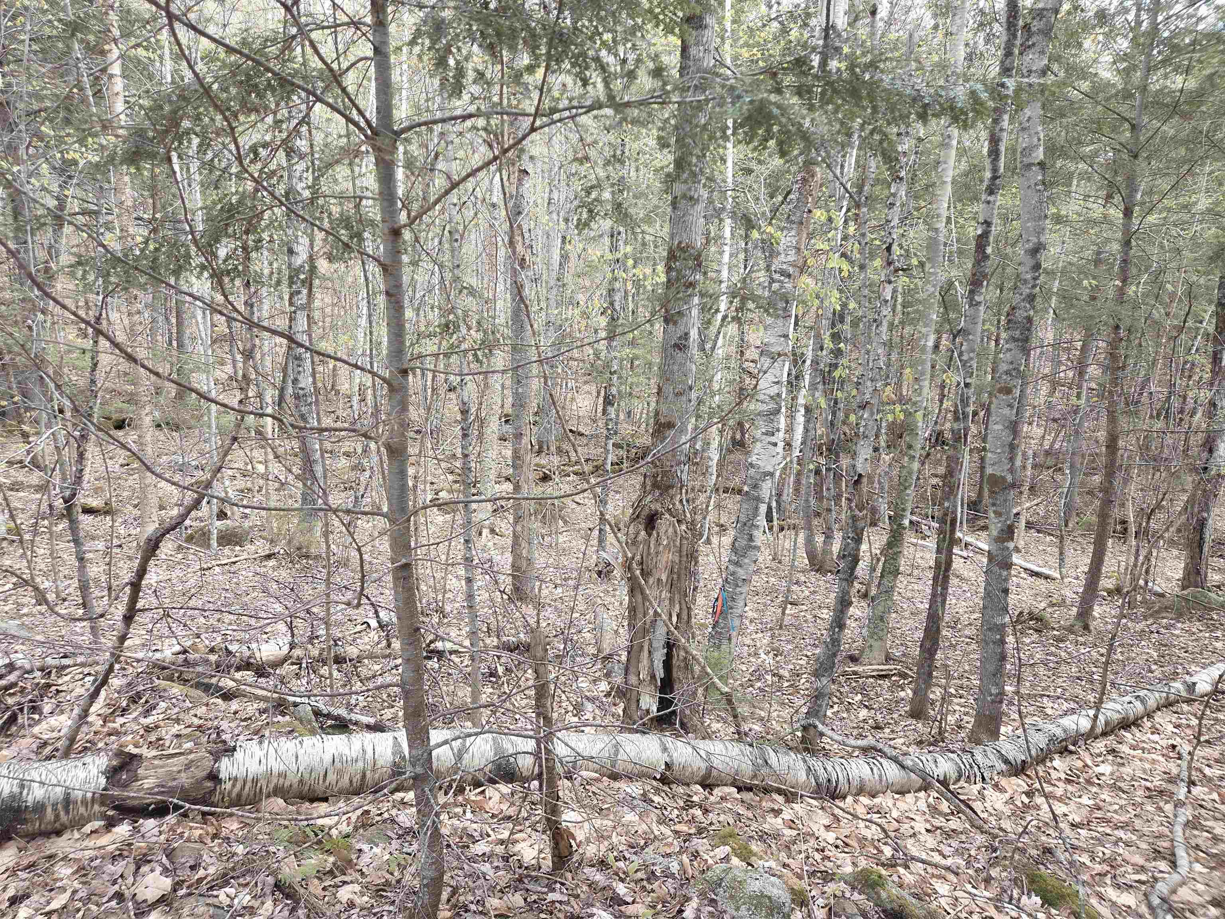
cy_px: 460
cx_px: 612
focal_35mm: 23
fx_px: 814
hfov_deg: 73.9
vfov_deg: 58.9
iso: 50
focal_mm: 5.4
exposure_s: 1/180
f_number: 1.8
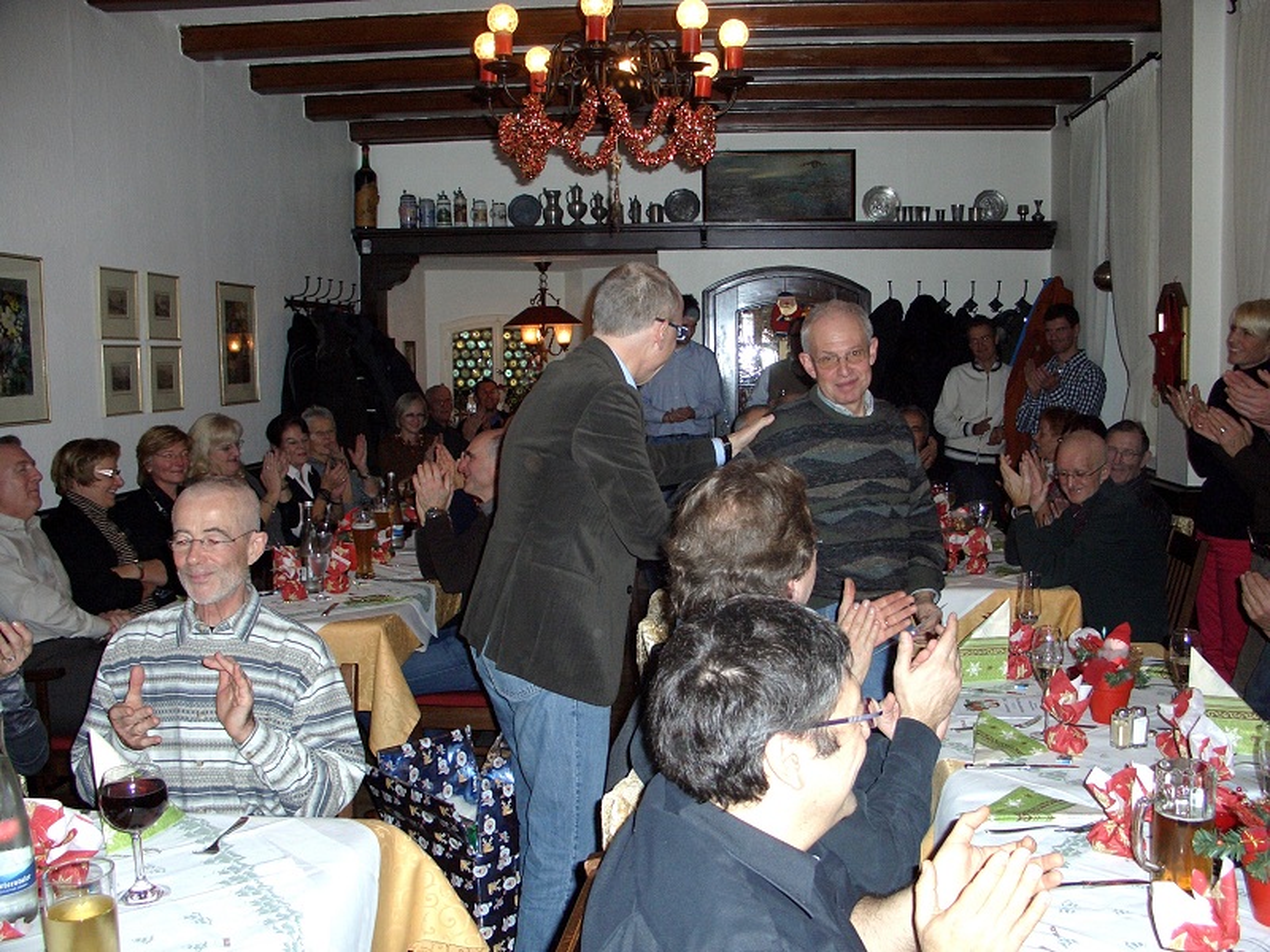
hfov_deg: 55.4
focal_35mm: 33
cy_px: 476
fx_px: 1211
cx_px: 635
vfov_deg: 42.9
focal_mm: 7.1
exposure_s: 1/60
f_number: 2.8
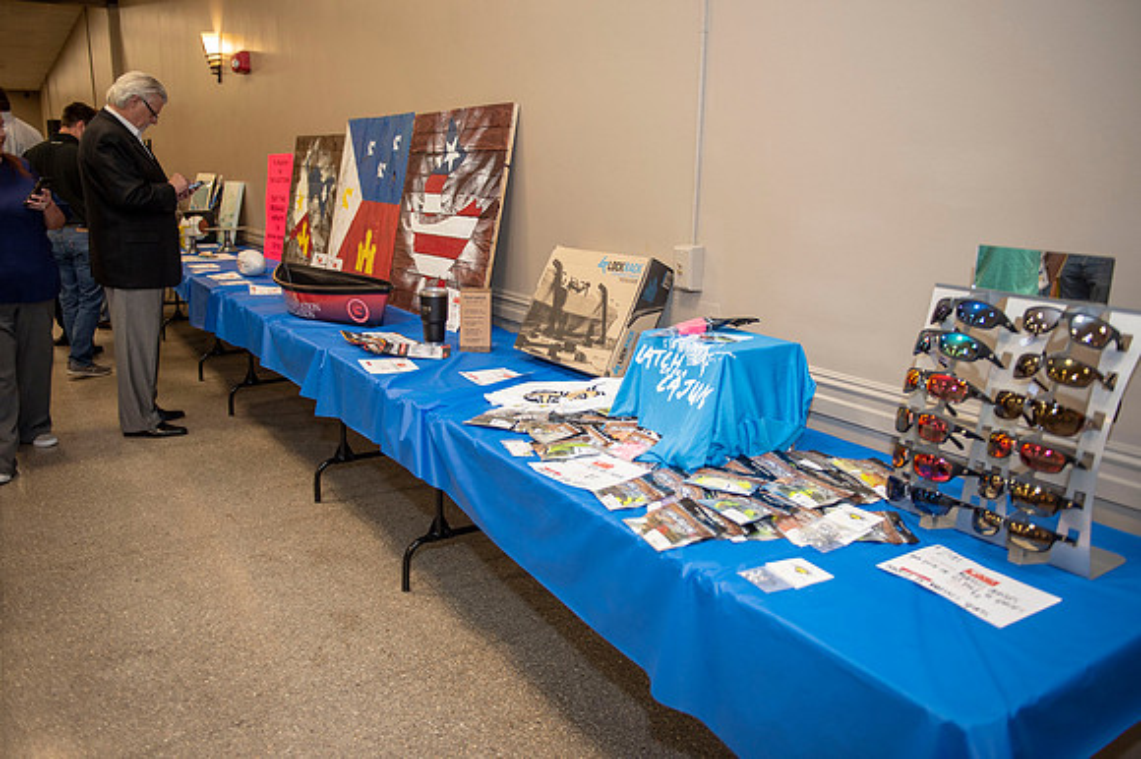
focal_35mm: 27
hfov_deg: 67.4
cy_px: 380
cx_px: 570
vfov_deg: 47.9
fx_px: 855
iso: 800
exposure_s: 1/125
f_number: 2.8
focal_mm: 27
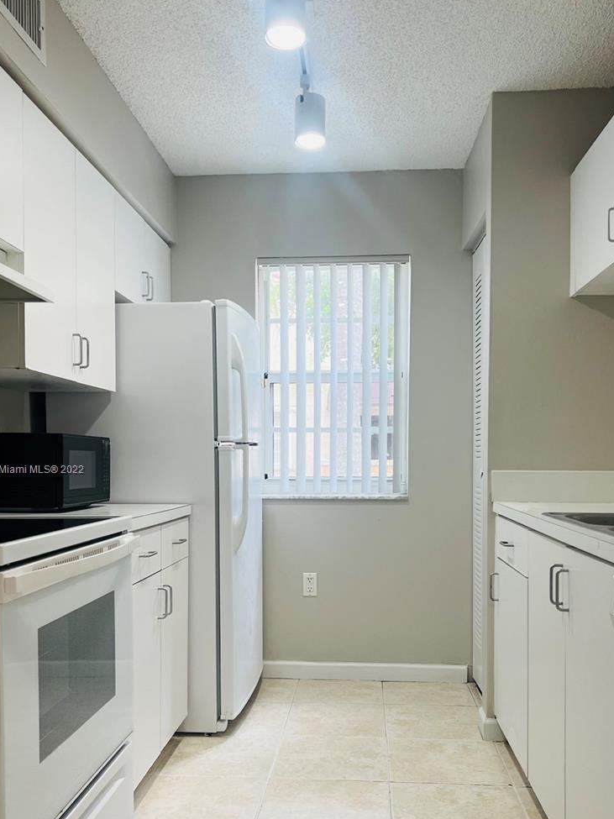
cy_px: 470
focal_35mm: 32
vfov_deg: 56.6
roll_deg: +0.8
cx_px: 308
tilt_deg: -0.7
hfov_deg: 44.2
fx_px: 757
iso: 64
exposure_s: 1/120
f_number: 1.5
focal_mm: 5.7
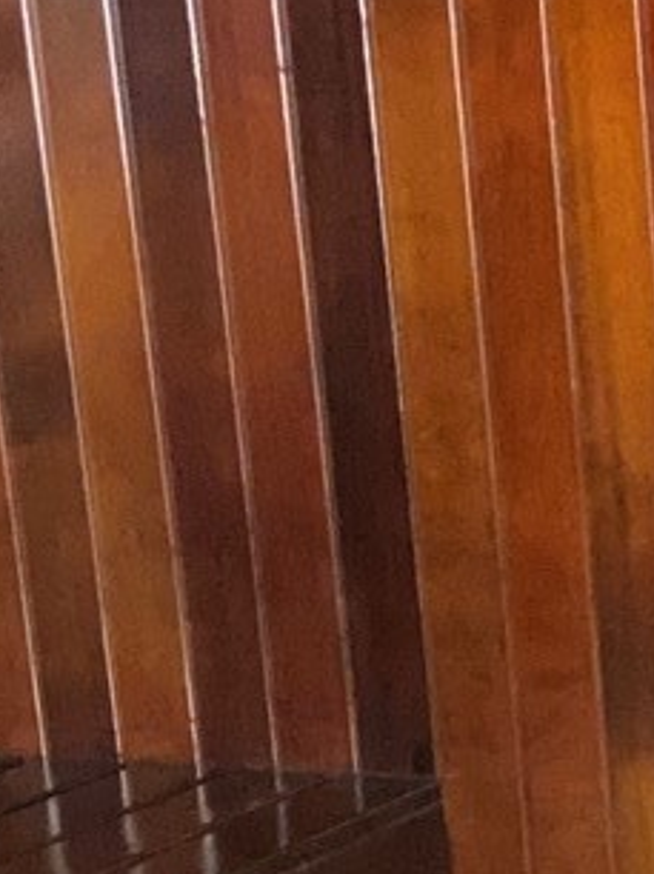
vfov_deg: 14.2
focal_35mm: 136
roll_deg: +3.9
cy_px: 991
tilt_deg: -17.1
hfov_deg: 10.7
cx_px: 780
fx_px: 3431
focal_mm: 4.25
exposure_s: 1/4
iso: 500
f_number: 1.8
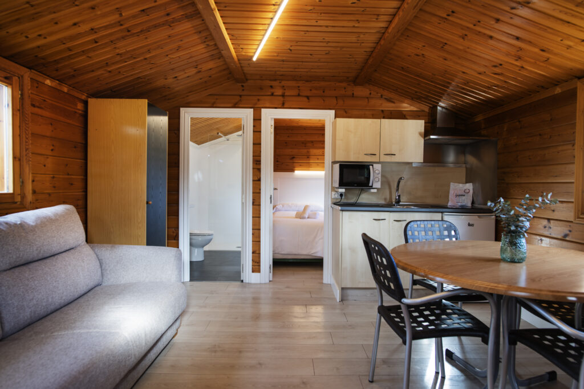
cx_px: 292
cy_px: 194
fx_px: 324
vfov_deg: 61.9
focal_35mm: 20
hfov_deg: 84.0
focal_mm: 20
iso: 80
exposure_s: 1/13
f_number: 4
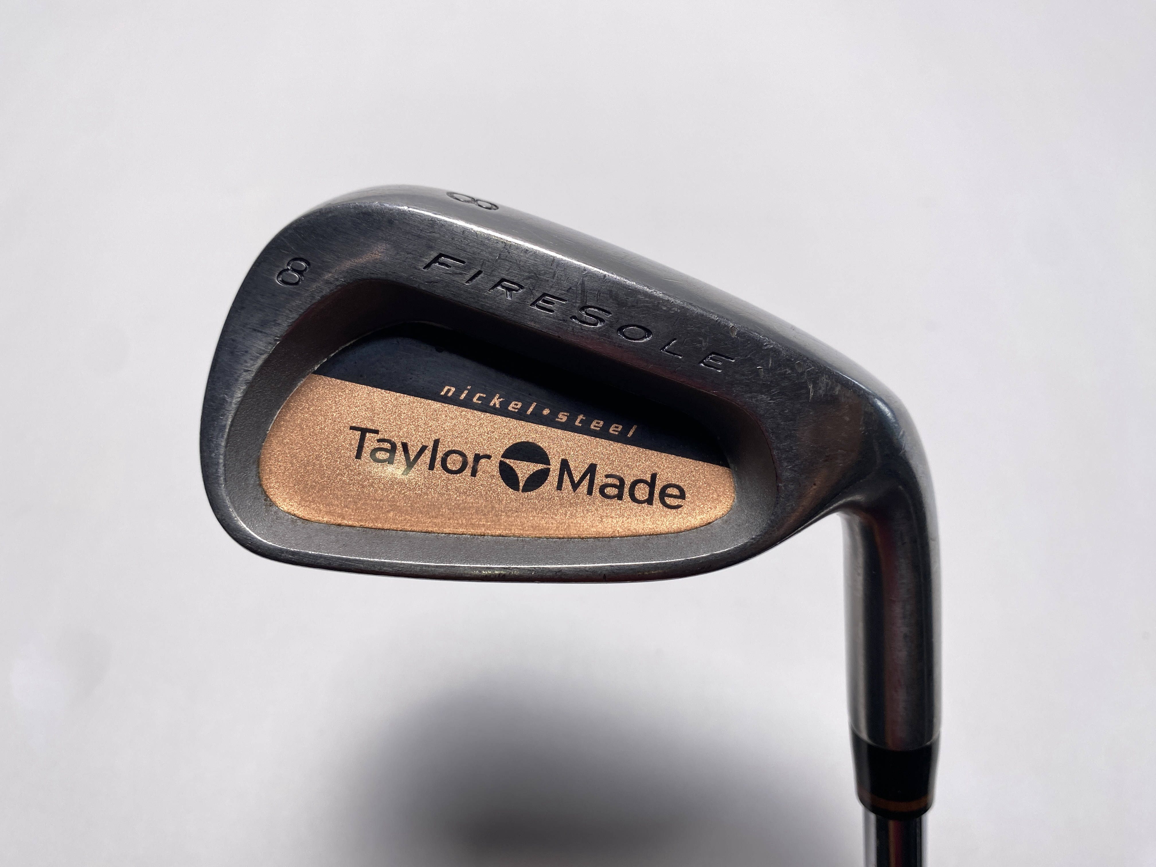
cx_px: 578
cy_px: 434
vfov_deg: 54.9
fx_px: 835
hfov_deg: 69.4
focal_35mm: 25
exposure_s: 1/681
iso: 32
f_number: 1.8
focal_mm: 4.25
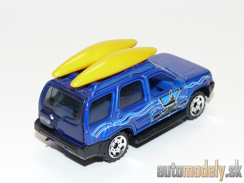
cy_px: 92
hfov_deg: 20.7
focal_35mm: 95
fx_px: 670
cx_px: 122
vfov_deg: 15.6
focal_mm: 12.9
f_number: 4
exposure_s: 1/30
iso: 100
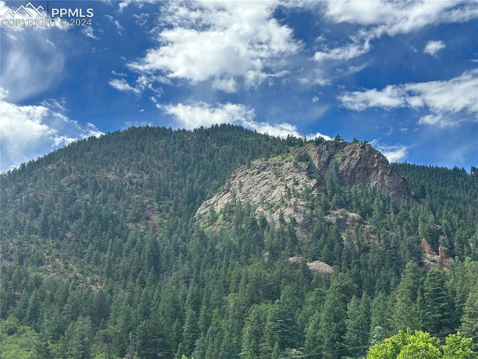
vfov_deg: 30.3
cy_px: 180
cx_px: 239
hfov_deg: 39.7
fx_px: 663
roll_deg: +2.5
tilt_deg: +16.5
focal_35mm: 48
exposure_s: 1/2597
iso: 64
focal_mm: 6.86
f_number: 1.78
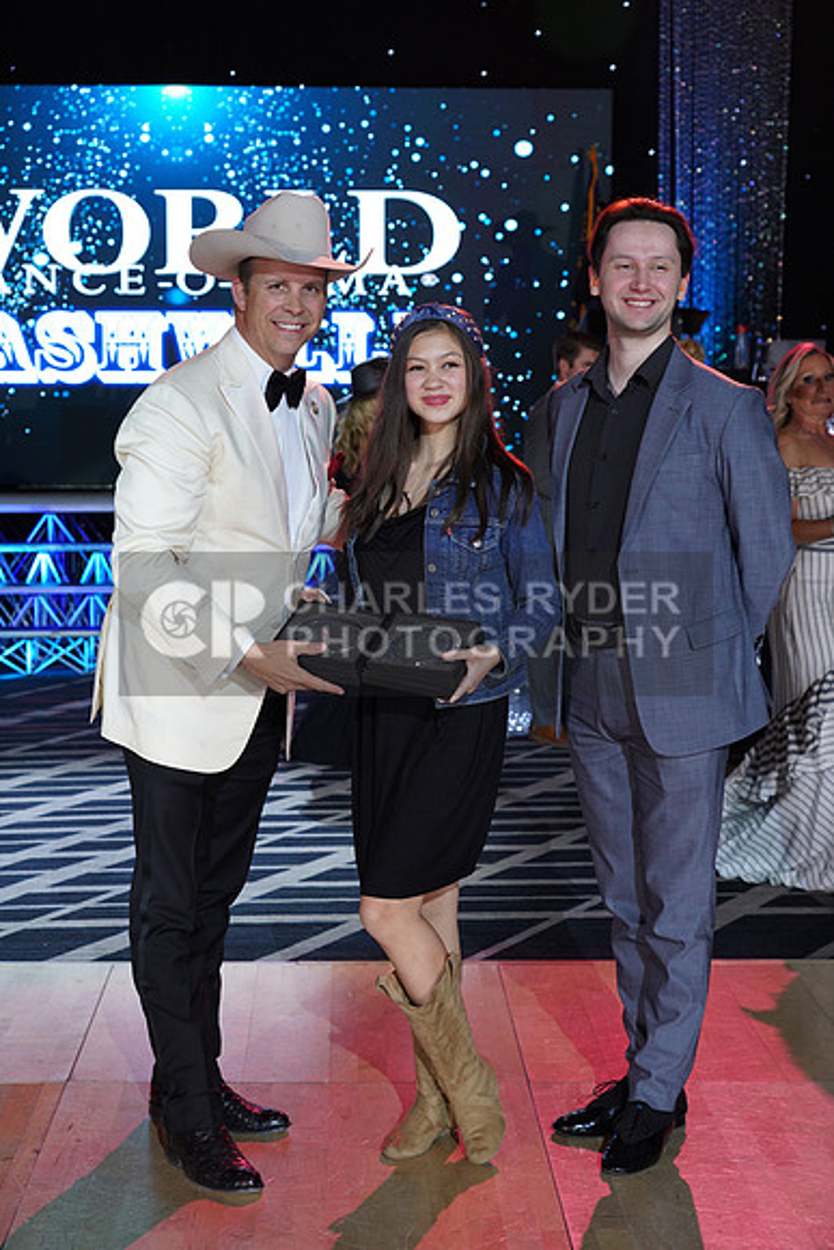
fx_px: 2188
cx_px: 417
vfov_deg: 31.9
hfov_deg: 21.6
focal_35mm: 63
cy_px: 625
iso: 1600
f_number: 5
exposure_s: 1/200
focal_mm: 63
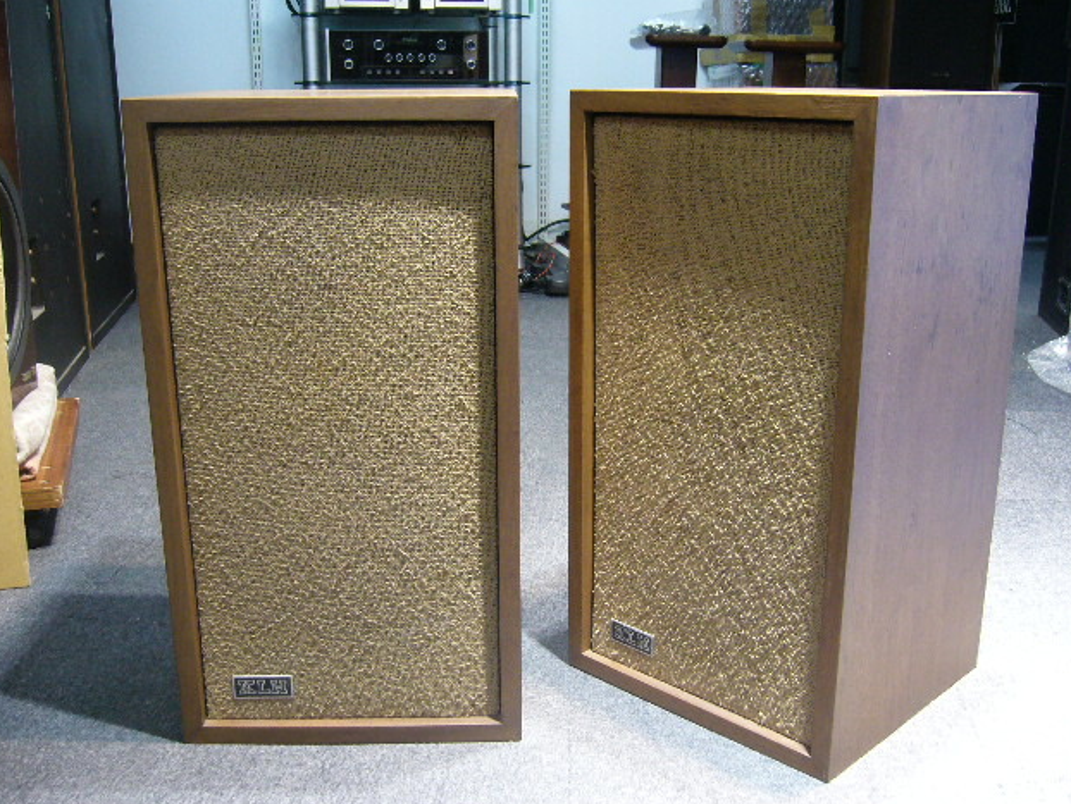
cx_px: 539
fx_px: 1114
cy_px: 398
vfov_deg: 39.7
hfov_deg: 51.3
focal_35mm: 36
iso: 200
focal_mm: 5.8
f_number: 2.8
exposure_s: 1/10
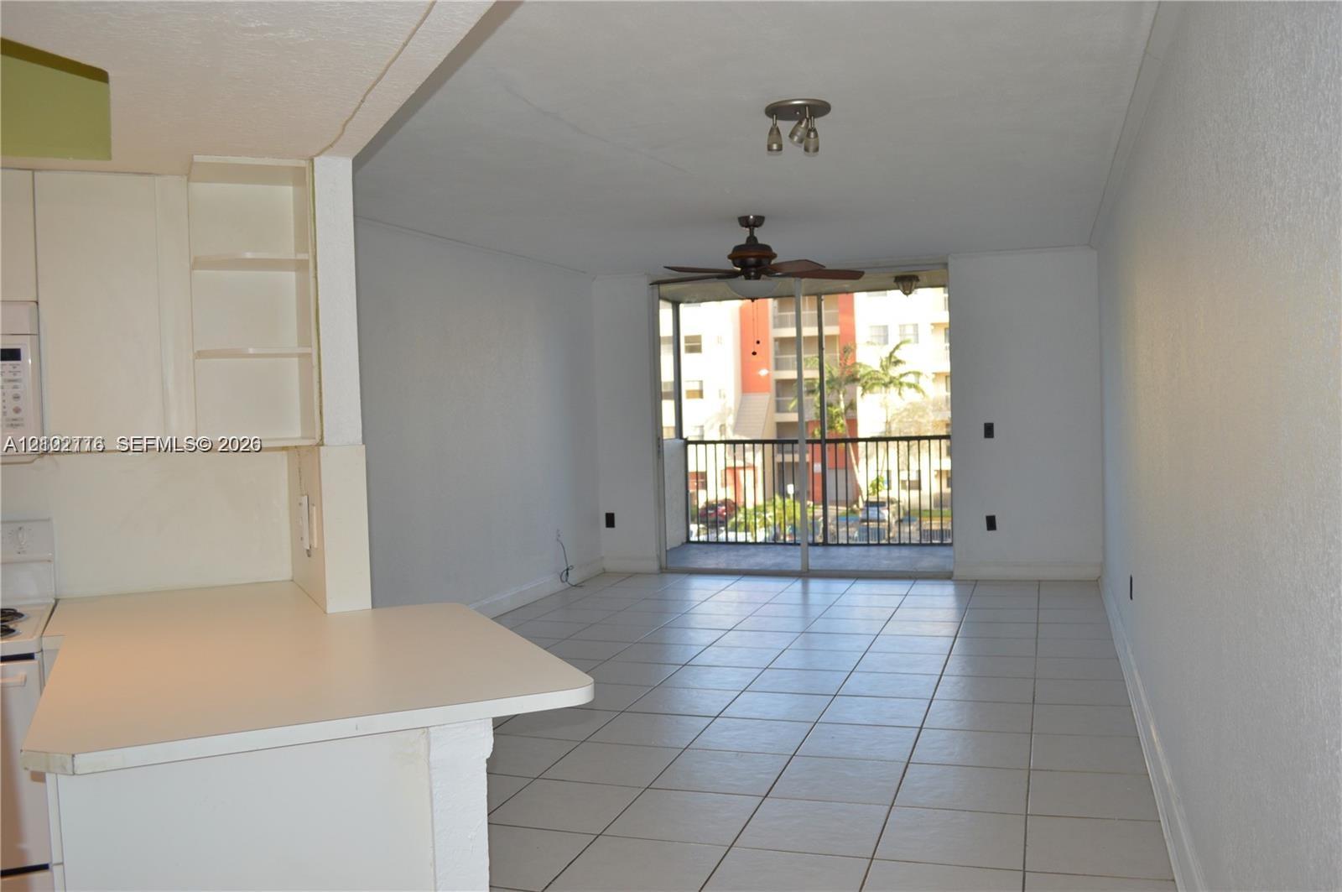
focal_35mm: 27
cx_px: 671
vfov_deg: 47.8
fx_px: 1005
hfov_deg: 67.4
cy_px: 446
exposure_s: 1/125
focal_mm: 18
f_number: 4
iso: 400
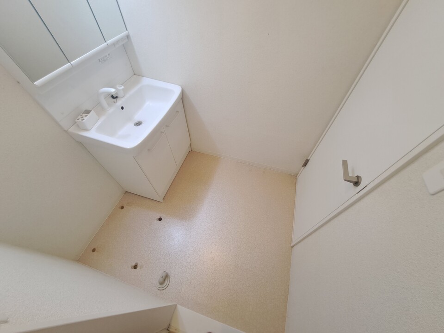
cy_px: 166
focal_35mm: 13
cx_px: 222
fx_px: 167
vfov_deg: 89.9
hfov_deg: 106.2
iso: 250
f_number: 2.2
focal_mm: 1.74
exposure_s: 1/50
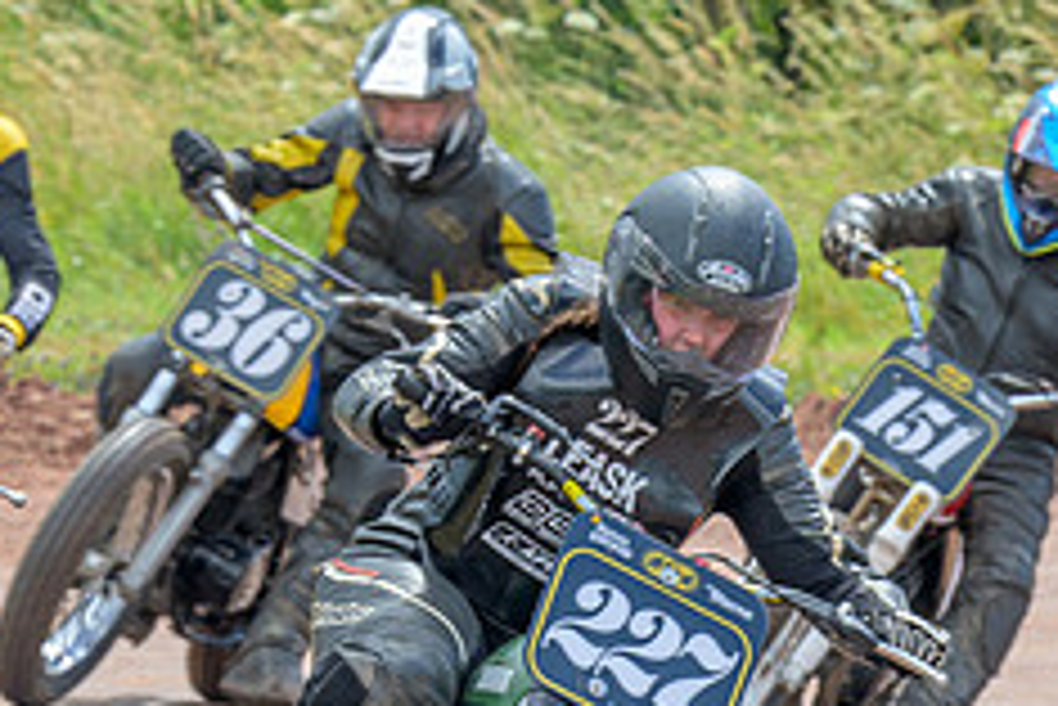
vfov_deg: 1.8
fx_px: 21966
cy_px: 633
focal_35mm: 747
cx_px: 283
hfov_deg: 2.8
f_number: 6.3
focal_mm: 160
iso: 220
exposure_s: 1/400
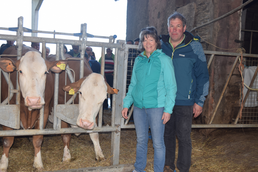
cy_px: 86
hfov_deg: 42.3
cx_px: 129
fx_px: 333
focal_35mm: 46
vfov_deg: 28.9
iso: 200
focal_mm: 31
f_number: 5.6
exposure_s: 1/125
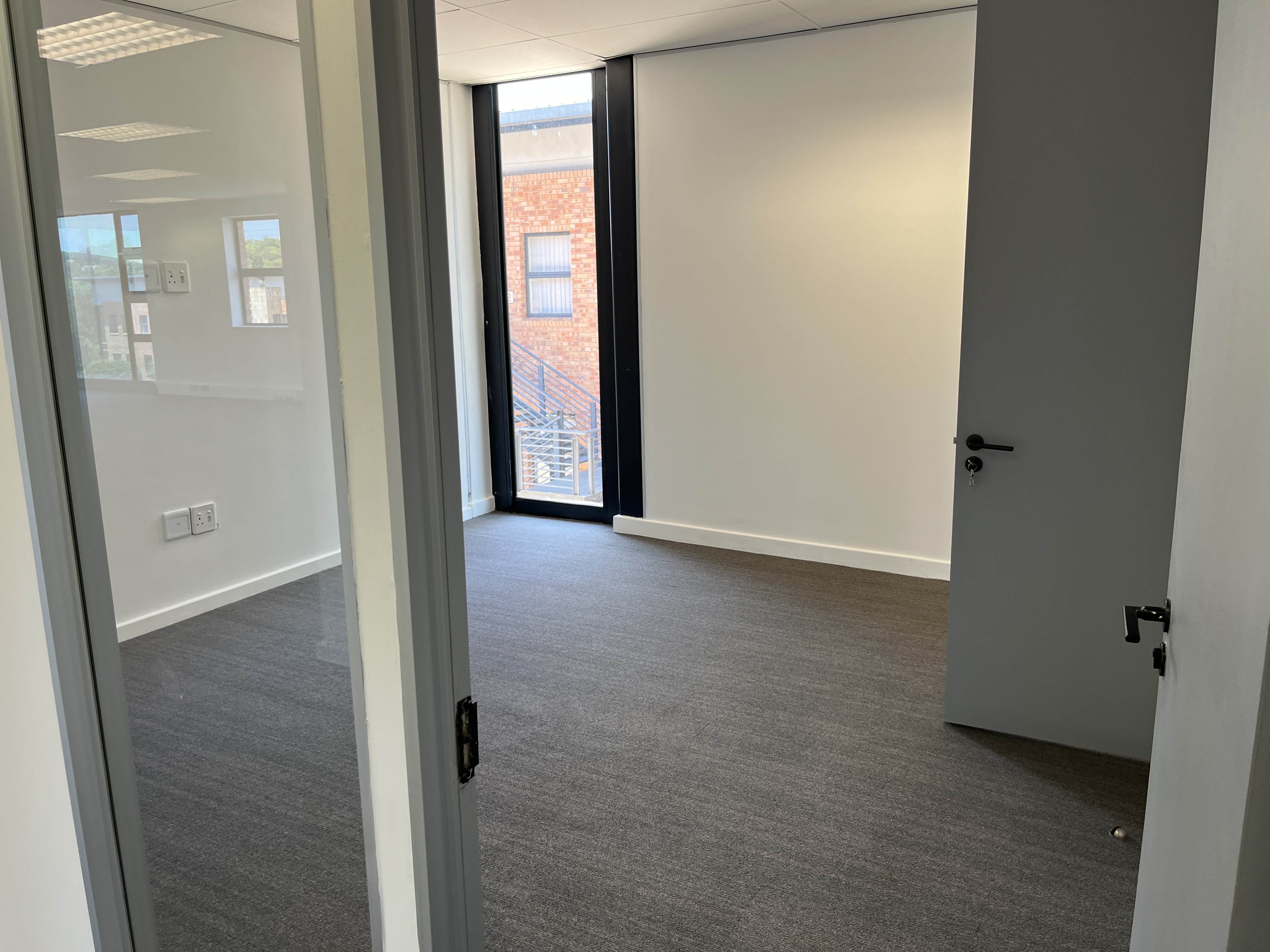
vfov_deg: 53.1
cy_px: 476
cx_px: 635
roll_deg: +0.6
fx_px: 954
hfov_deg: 67.3
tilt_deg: -12.3
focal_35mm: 26
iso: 50
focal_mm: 5.1
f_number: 1.6
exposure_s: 1/100
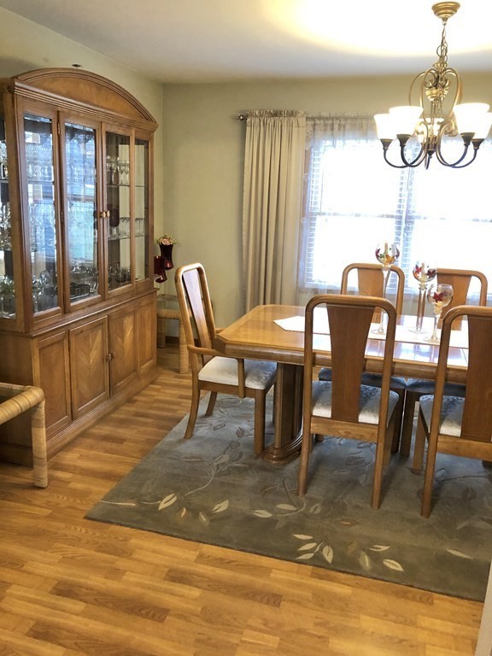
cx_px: 246
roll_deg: -1.1
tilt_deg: -13.7
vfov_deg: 63.4
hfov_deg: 49.7
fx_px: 531
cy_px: 328
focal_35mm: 28
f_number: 1.8
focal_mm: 4
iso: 64
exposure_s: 1/15
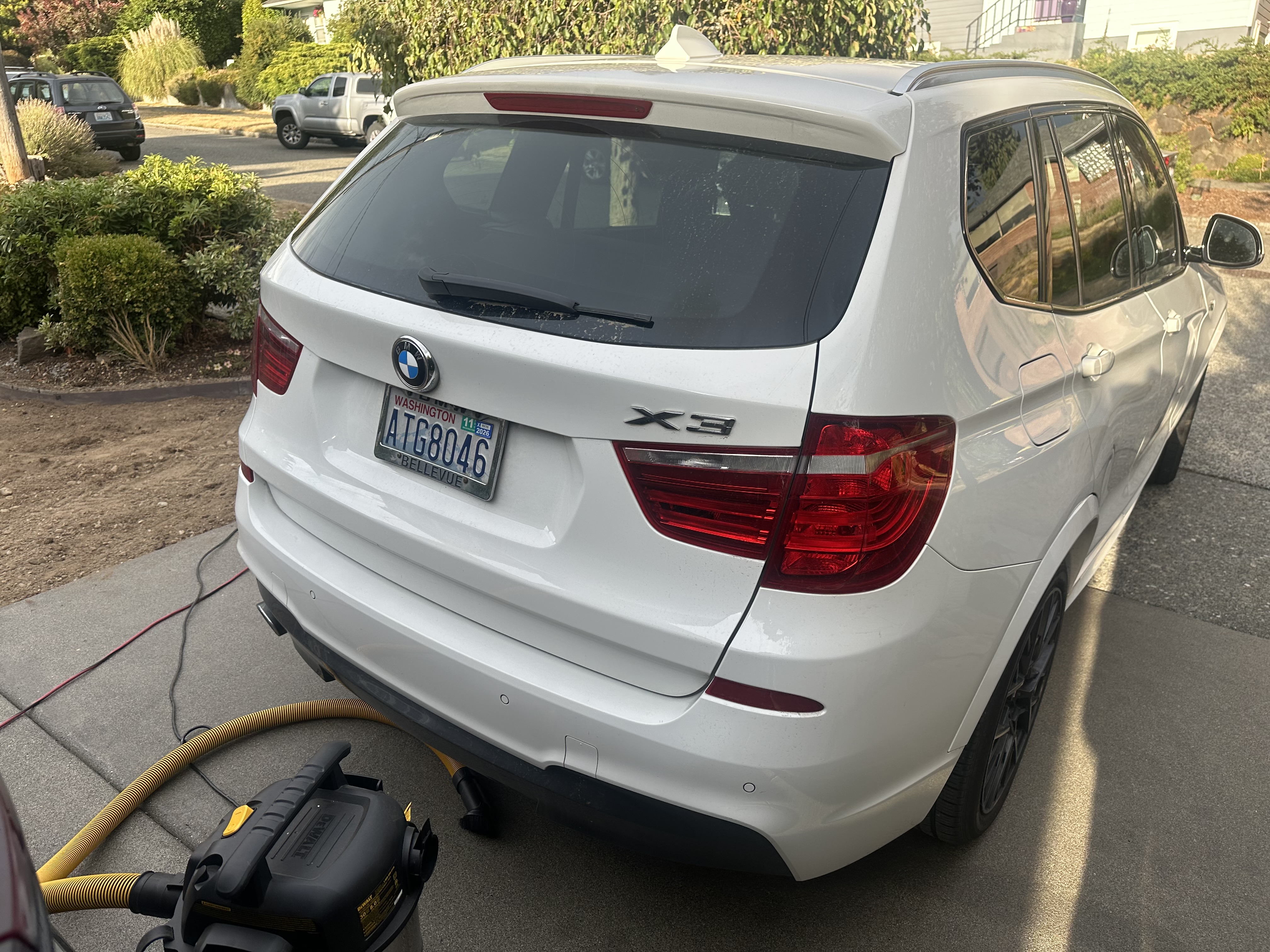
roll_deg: +2.7
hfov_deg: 71.6
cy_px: 476
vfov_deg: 56.8
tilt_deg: -21.1
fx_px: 881
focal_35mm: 24
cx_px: 635
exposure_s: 1/745
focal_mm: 6.86
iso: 80
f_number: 1.78
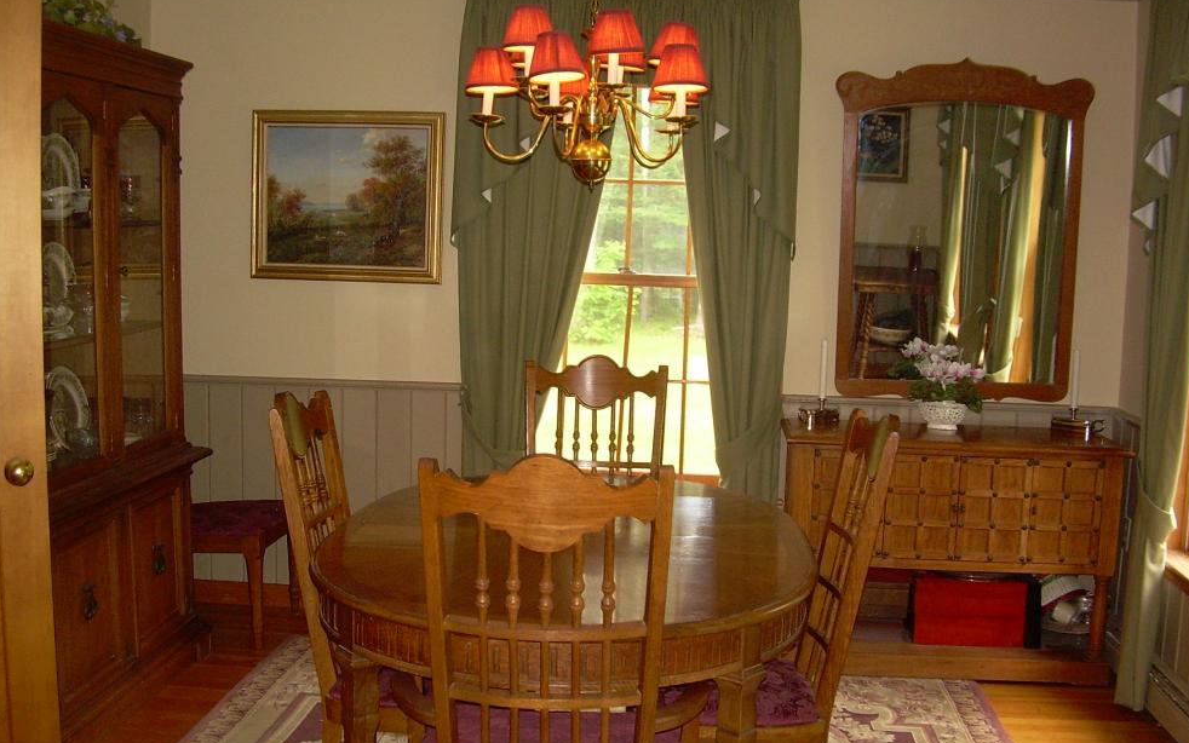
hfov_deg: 47.2
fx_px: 1361
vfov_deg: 30.5
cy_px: 391
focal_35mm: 42
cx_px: 597
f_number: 2.8
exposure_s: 1/60
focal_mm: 6.3
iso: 200
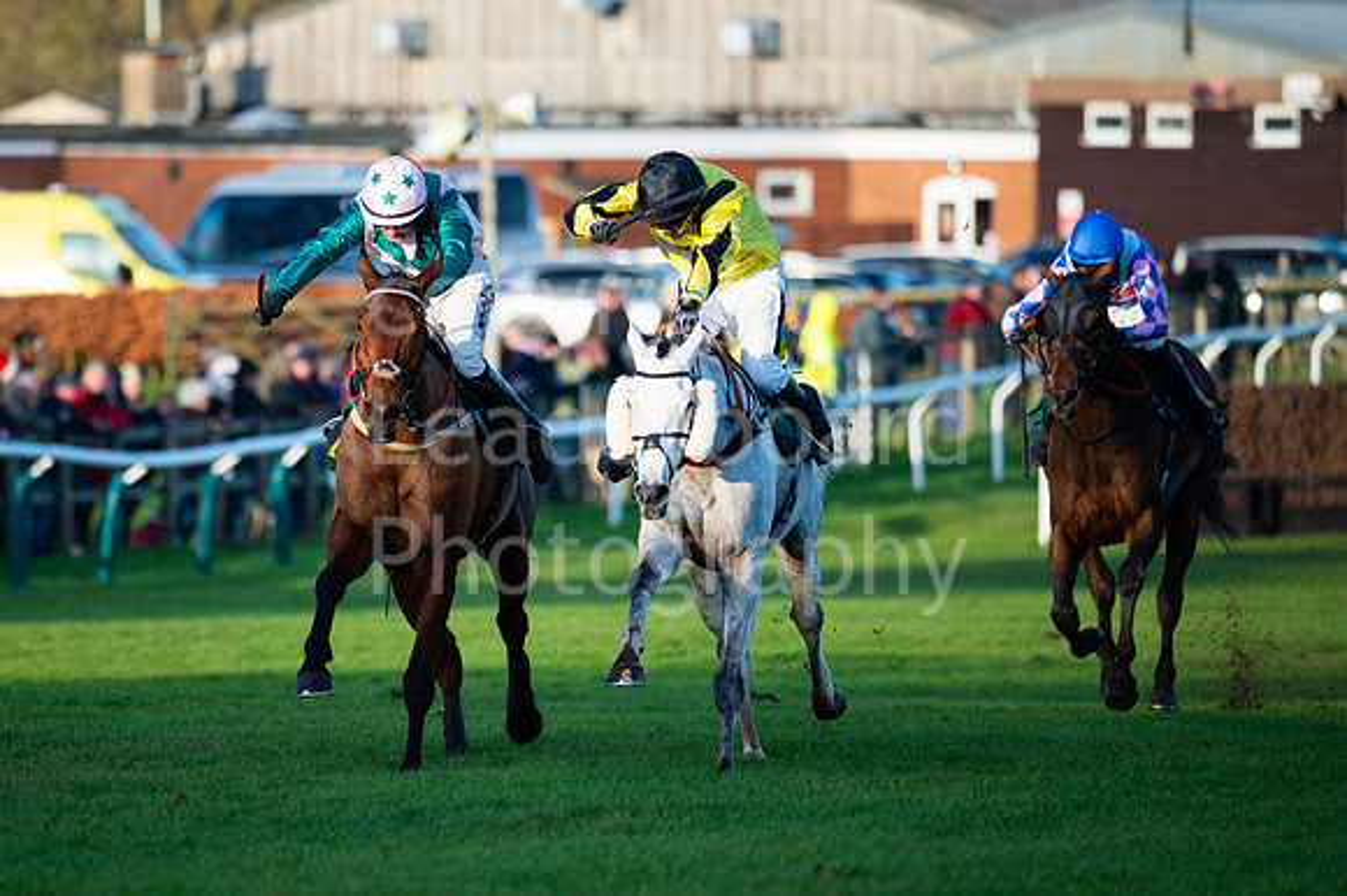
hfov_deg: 4.2
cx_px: 518
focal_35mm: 492
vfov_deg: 2.8
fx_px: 18413
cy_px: 448
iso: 800
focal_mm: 400
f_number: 4.5
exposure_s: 1/2500
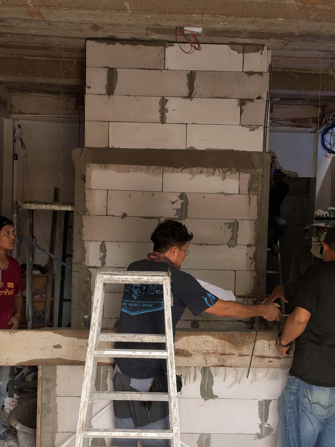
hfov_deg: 30.3
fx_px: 619
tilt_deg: -2.3
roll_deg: -2.1
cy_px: 224
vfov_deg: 39.7
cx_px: 168
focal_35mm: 48
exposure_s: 1/121
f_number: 1.8
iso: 50
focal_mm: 6.93
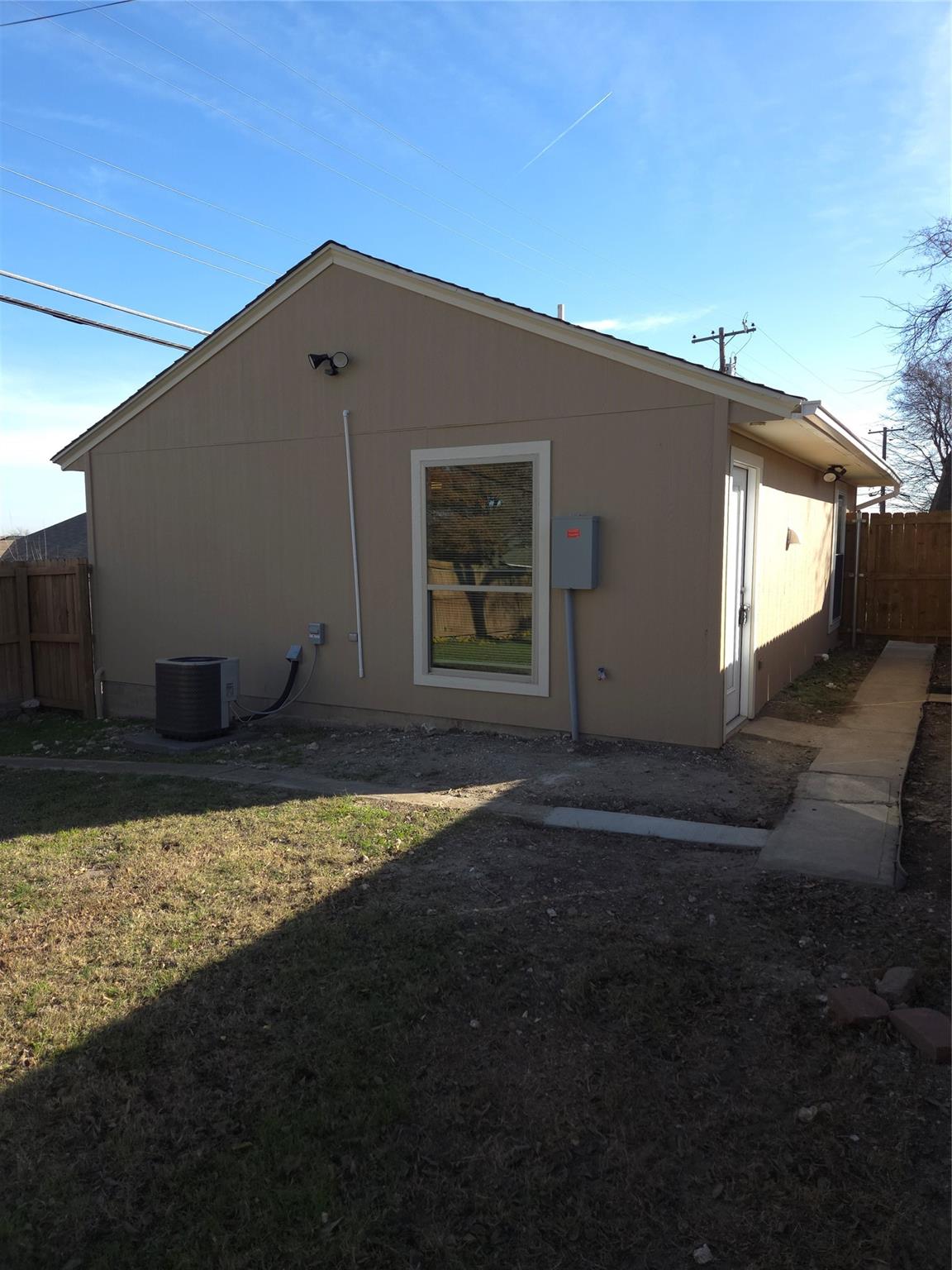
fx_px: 843
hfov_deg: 58.9
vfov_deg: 73.9
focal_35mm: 23
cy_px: 635
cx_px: 476
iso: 50
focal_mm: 5.4
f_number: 1.8
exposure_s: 1/888
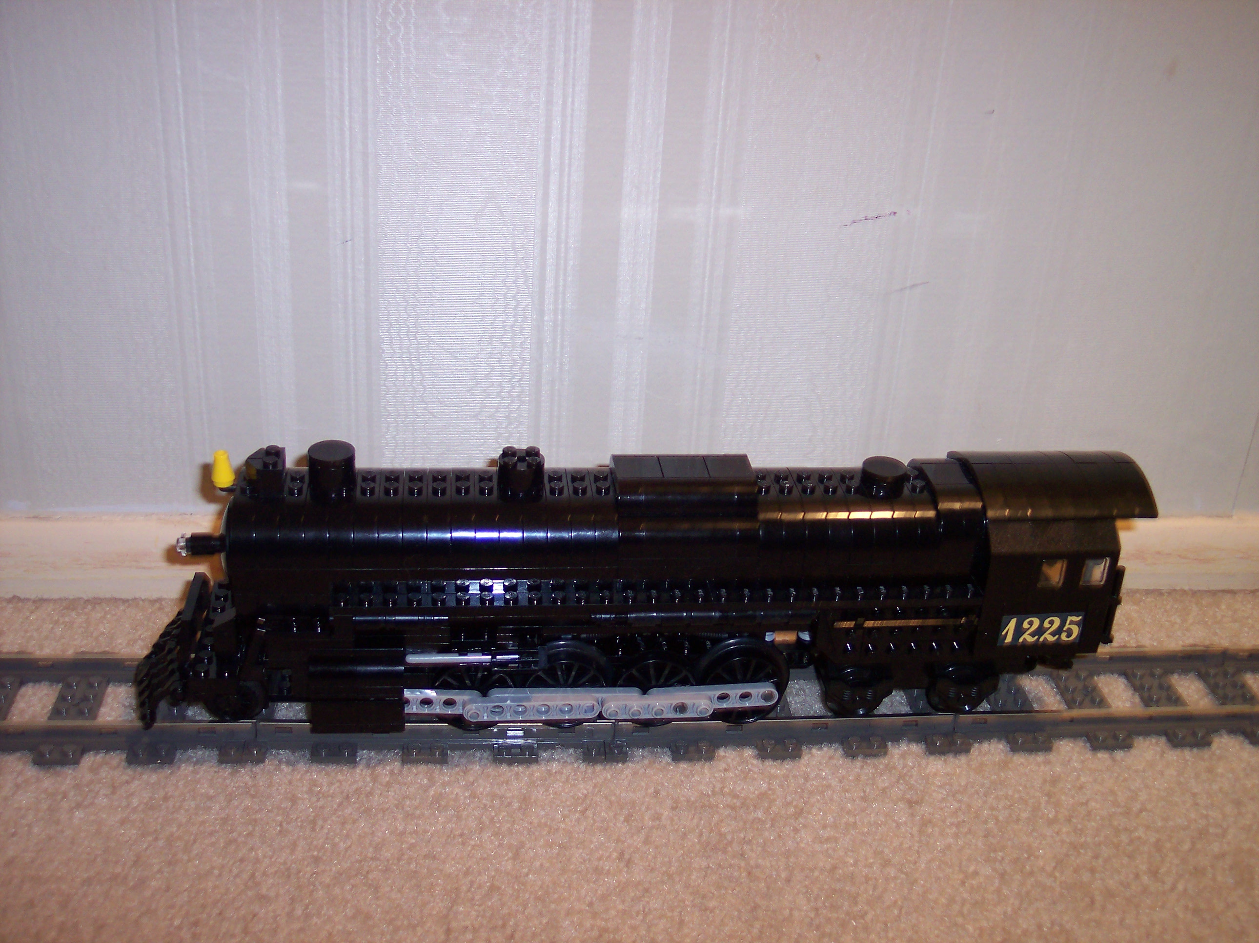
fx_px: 1381
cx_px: 630
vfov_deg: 37.7
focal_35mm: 38
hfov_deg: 49.0
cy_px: 472
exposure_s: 1/30
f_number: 2.8
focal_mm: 8
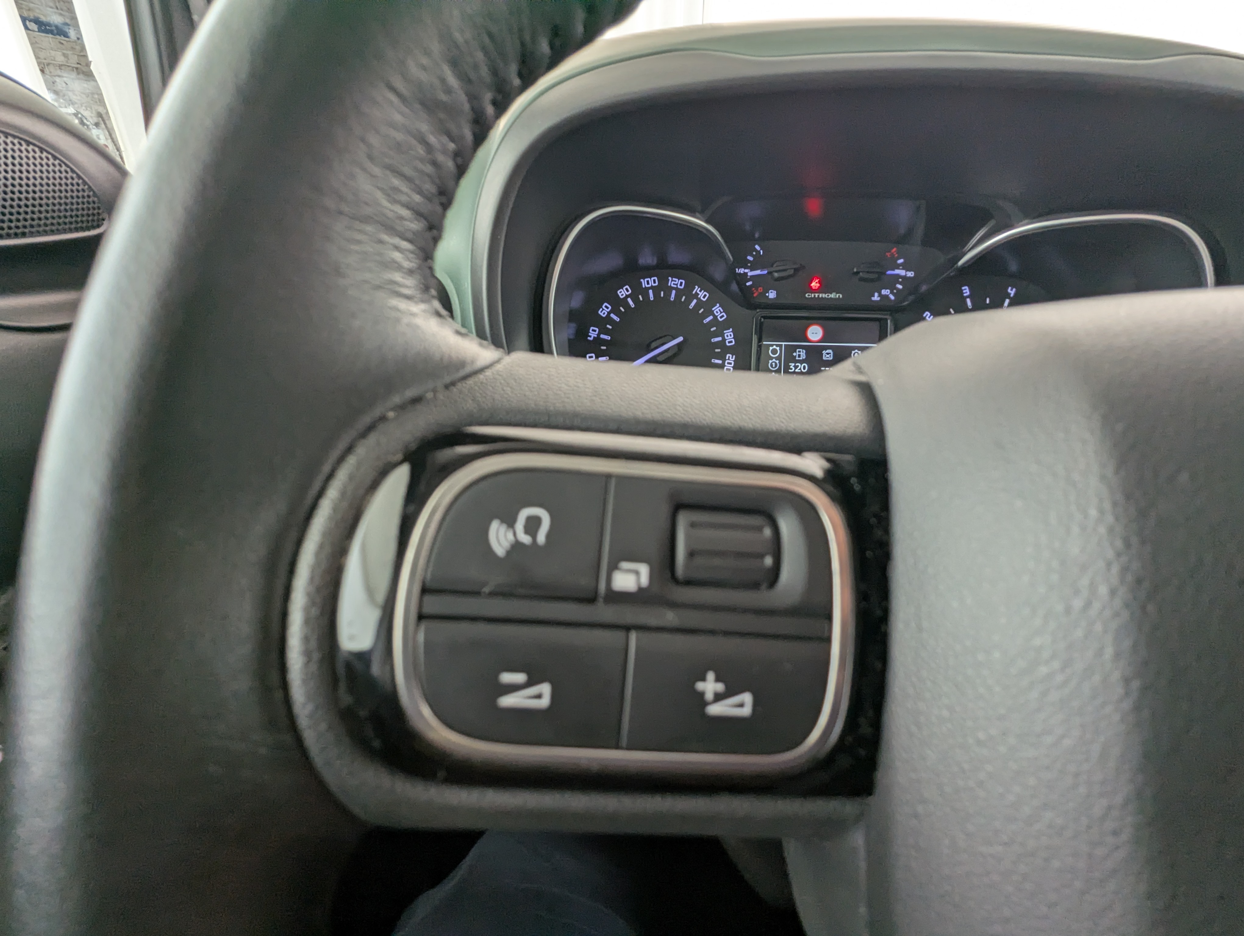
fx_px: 576
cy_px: 468
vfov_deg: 78.2
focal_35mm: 16
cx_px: 622
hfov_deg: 94.4
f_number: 2.2
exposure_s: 1/46.1
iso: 126
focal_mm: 2.35
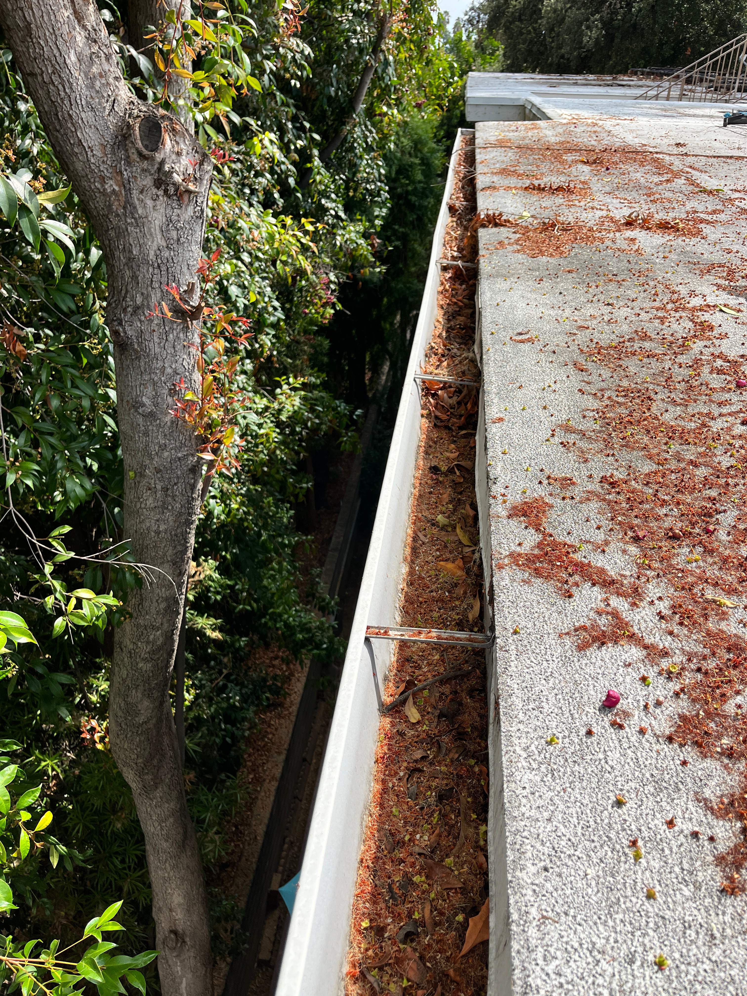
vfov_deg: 67.3
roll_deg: -0.8
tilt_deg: -30.4
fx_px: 748
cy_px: 498
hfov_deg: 53.1
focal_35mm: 26
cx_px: 374
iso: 50
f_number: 1.6
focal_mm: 5.1
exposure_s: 1/1890
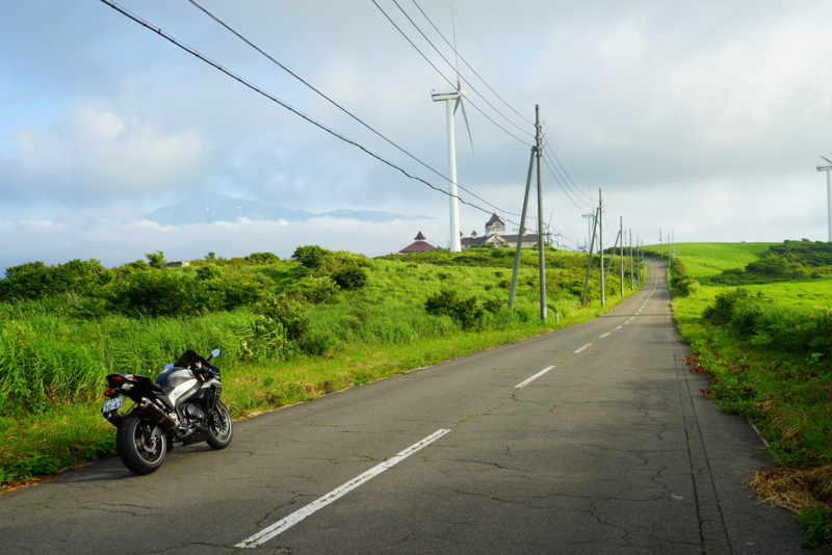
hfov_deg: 55.8
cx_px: 416
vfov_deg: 38.9
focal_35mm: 34
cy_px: 278
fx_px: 786
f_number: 10
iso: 100
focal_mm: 34
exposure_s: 1/60
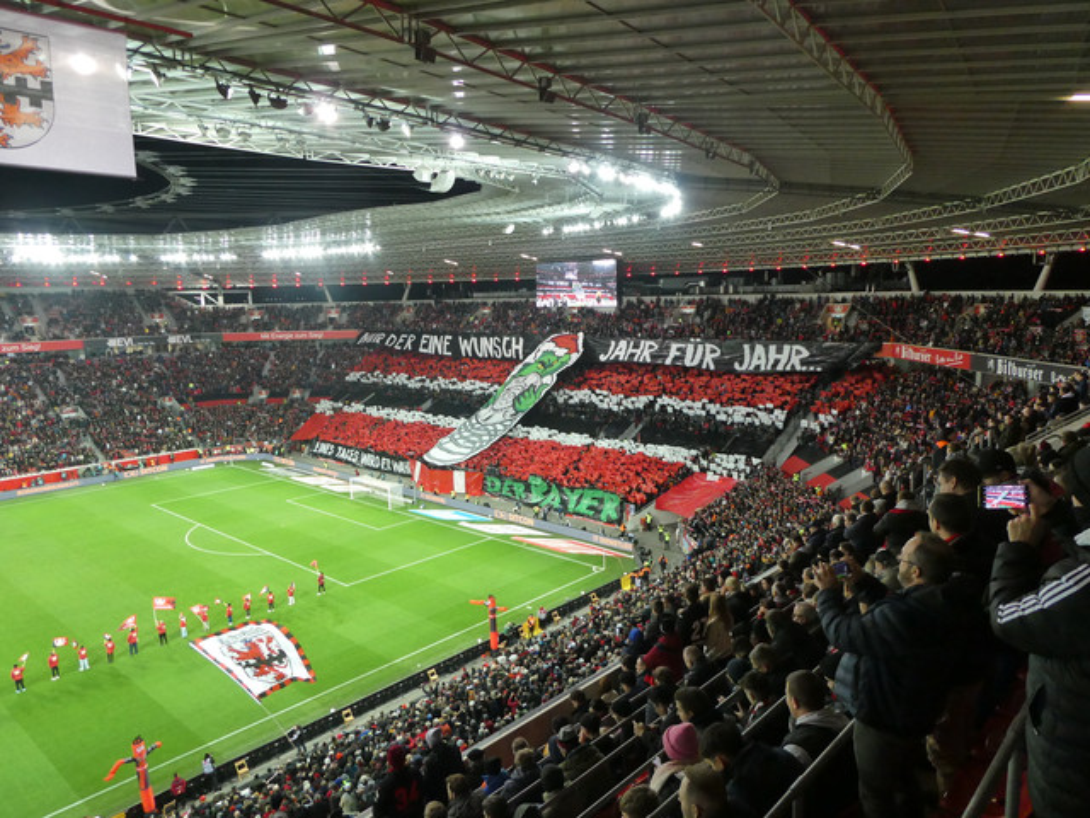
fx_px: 756
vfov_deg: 56.8
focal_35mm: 24
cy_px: 409
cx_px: 545
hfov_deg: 71.6
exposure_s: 1/60
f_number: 3.3
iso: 320
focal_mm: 4.3
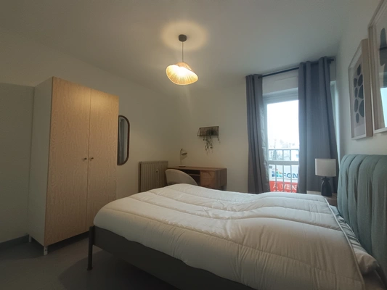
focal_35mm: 15
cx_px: 194
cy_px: 145
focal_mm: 1.65
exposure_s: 1/33.3
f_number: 2.2
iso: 395
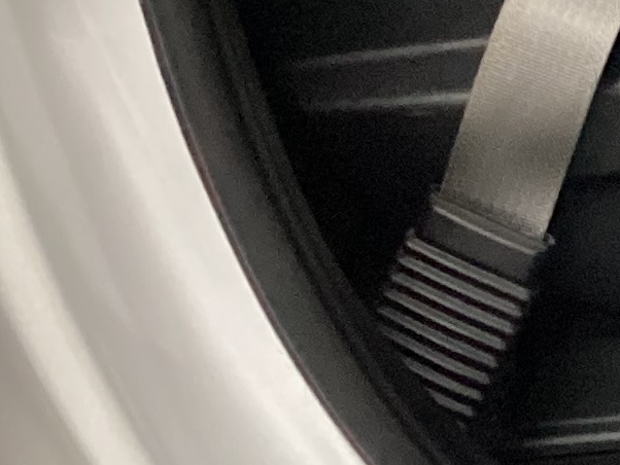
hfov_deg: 10.5
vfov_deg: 8.8
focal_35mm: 168
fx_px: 3010
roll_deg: +3.5
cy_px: 491
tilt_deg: -30.1
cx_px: 1377
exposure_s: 1/33
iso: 400
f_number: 2.4
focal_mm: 3.3
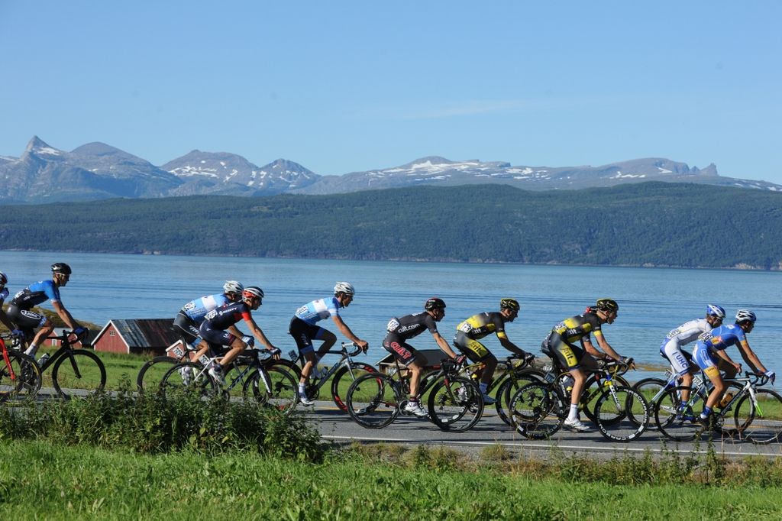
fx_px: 2063
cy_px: 260
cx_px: 391
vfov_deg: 14.4
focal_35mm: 95
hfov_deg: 21.5
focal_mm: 95
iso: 500
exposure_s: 1/1250
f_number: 9
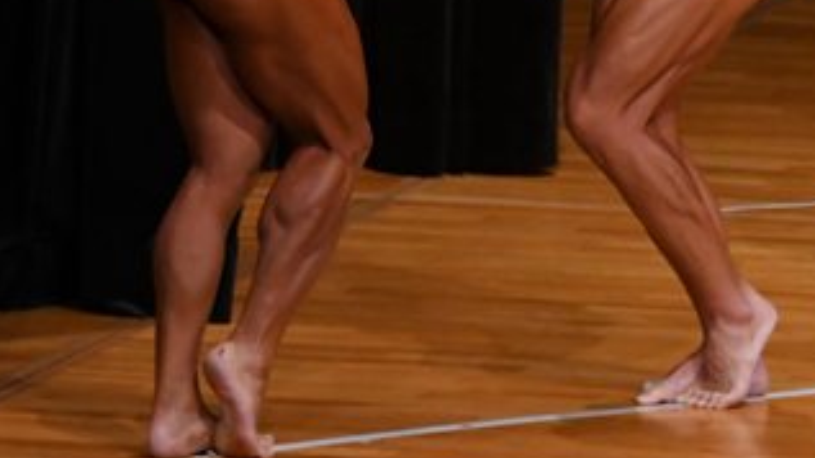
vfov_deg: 1.8
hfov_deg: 3.1
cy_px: -75
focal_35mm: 691
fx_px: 14927
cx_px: 451
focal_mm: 180
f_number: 5.6
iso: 3200
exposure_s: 1/400
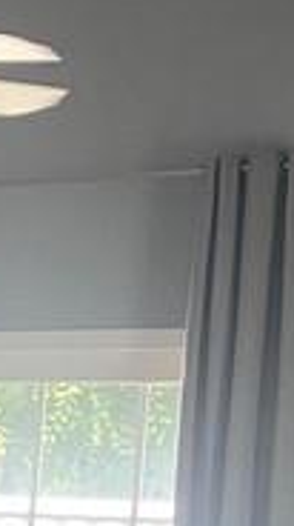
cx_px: -771
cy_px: 743
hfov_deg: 6.5
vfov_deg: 13.0
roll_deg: -0.8
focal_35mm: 158
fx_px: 2198
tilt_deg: -7.5
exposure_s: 1/73
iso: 125
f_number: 1.6
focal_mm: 4.2
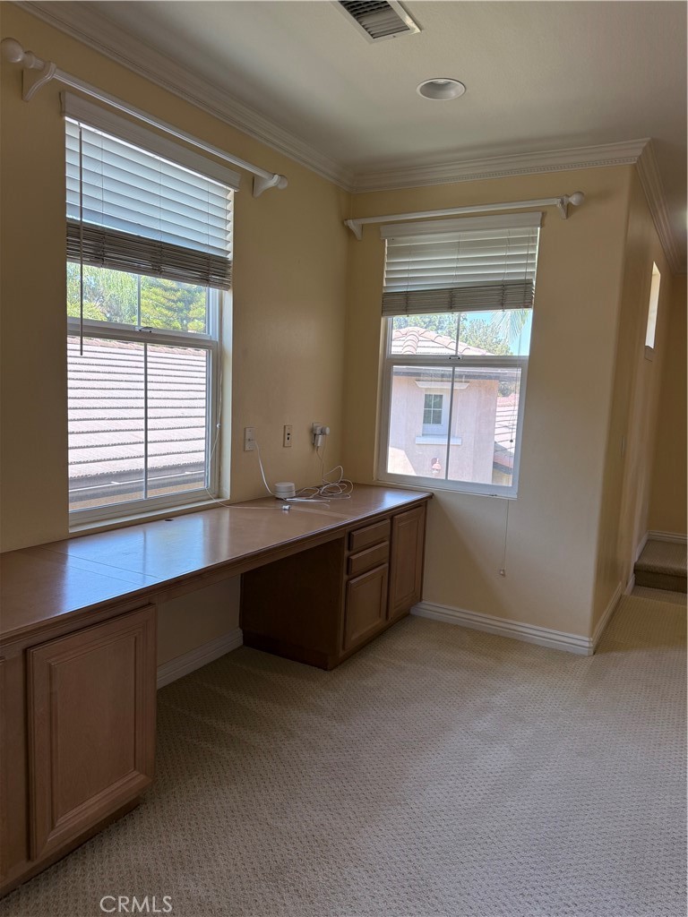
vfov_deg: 71.6
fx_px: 636
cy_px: 458
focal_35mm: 24
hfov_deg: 56.8
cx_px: 344
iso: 125
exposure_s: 1/243
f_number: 1.78
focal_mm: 6.76
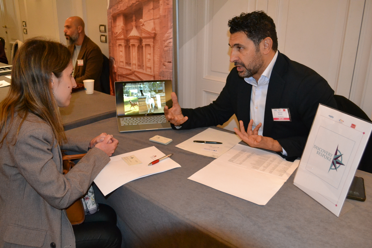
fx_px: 310
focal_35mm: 30
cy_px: 124
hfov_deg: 61.9
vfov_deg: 43.6
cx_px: 186
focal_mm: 20
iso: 2800
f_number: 3.8
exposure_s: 1/160
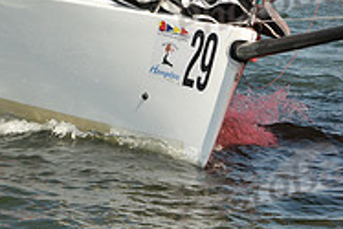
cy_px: -76
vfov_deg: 6.3
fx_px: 2069
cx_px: 81
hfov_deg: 9.5
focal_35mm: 217
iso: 320
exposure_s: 1/640
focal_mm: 70
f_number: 14
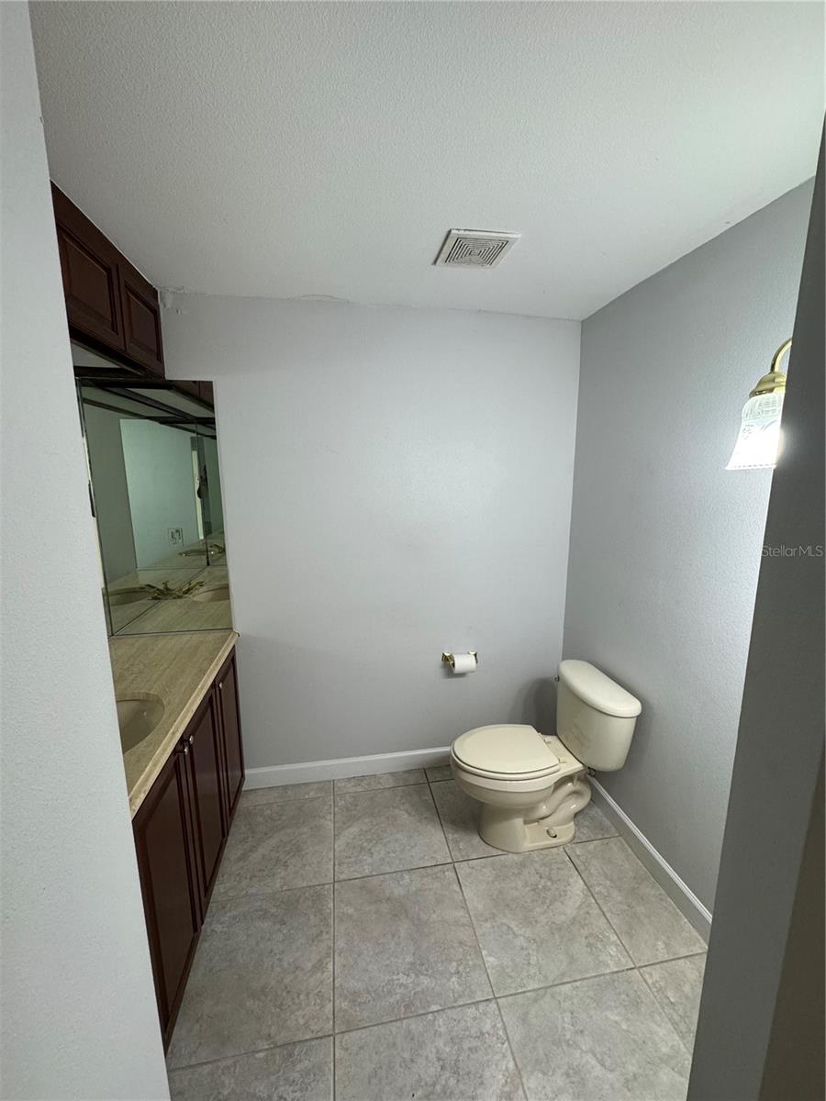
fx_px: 445
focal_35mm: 14
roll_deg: +0.3
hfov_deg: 85.7
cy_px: 550
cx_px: 413
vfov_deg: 102.1
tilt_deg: -9.9
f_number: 2.2
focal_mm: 2.22
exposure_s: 1/120
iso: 200
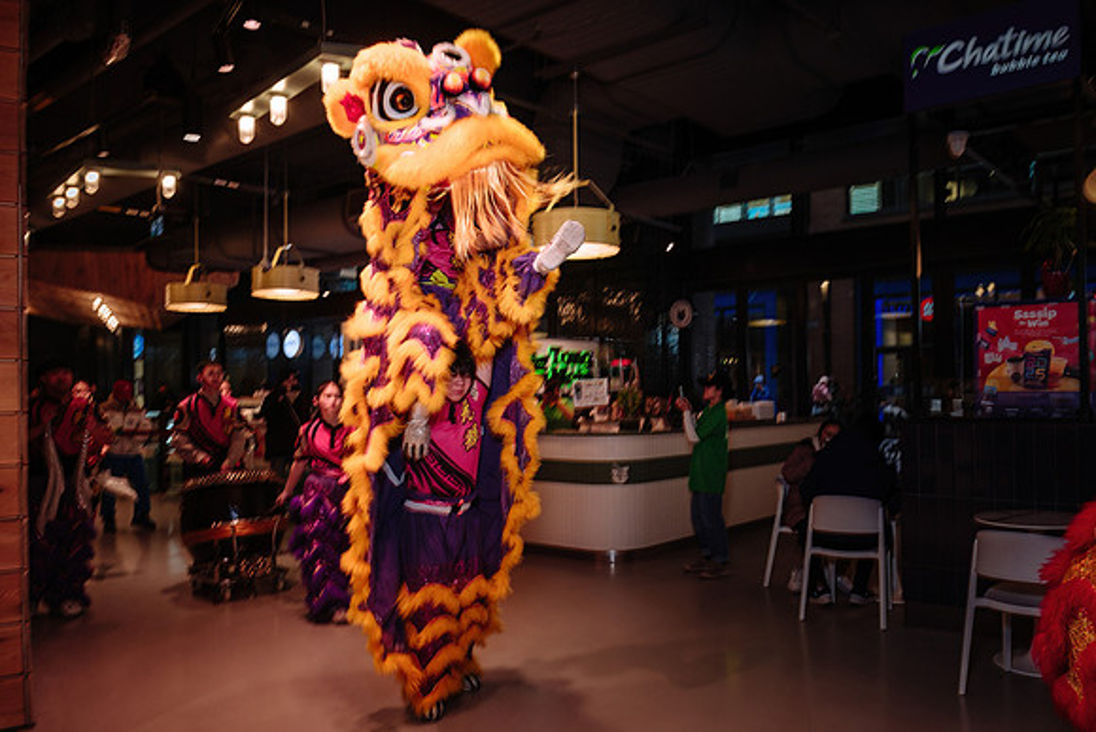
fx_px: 823
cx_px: 617
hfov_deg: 67.1
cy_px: 412
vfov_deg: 47.8
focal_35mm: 27
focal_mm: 16
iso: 125
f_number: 4
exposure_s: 1/60
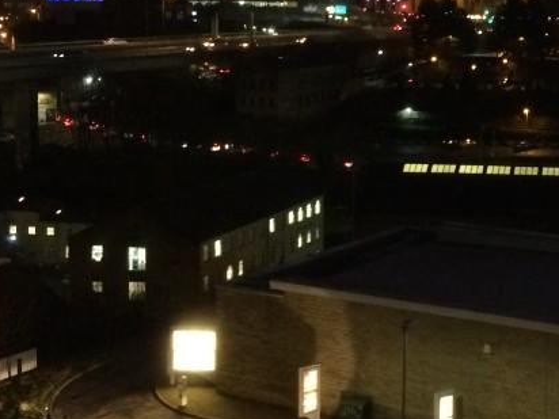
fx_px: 1163
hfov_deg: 25.2
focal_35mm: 72
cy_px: 100
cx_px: 604
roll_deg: -1.4
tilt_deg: -8.1
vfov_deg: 20.3
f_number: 2.2
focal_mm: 4.15
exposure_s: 1/17
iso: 500
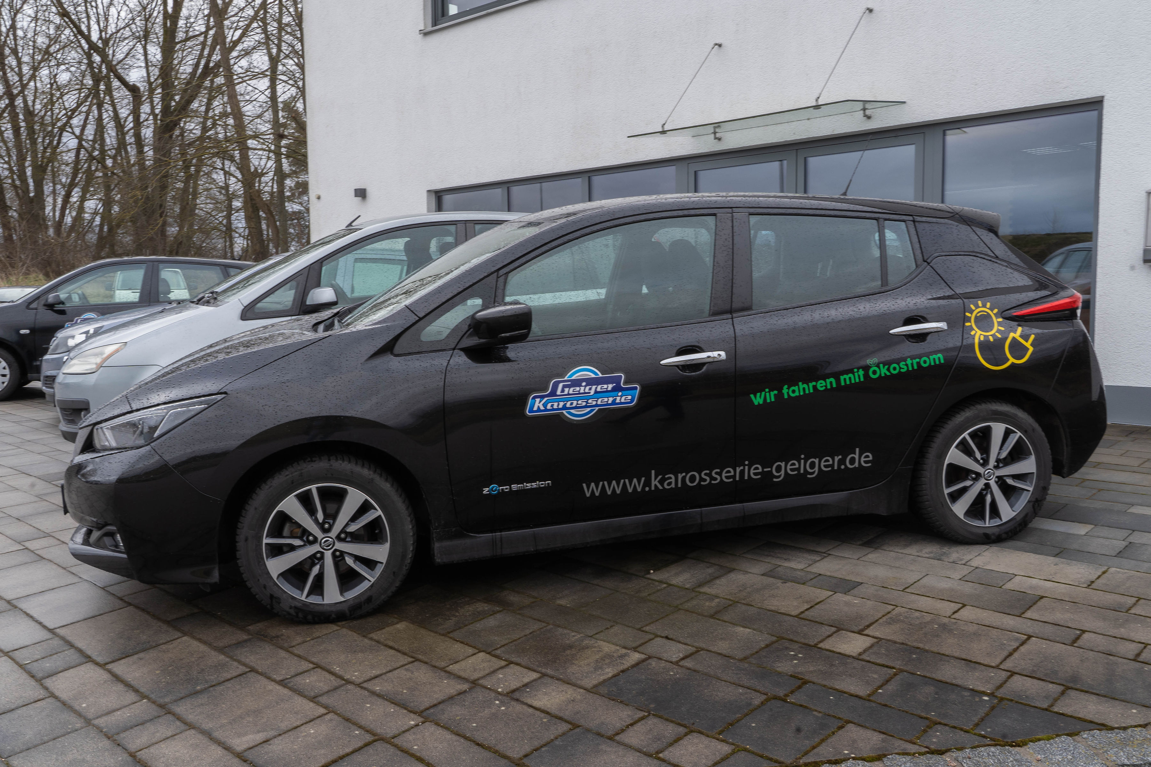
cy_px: 384
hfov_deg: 61.9
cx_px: 576
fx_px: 959
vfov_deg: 43.6
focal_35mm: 30
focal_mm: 30
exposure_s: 1/40
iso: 125
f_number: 16
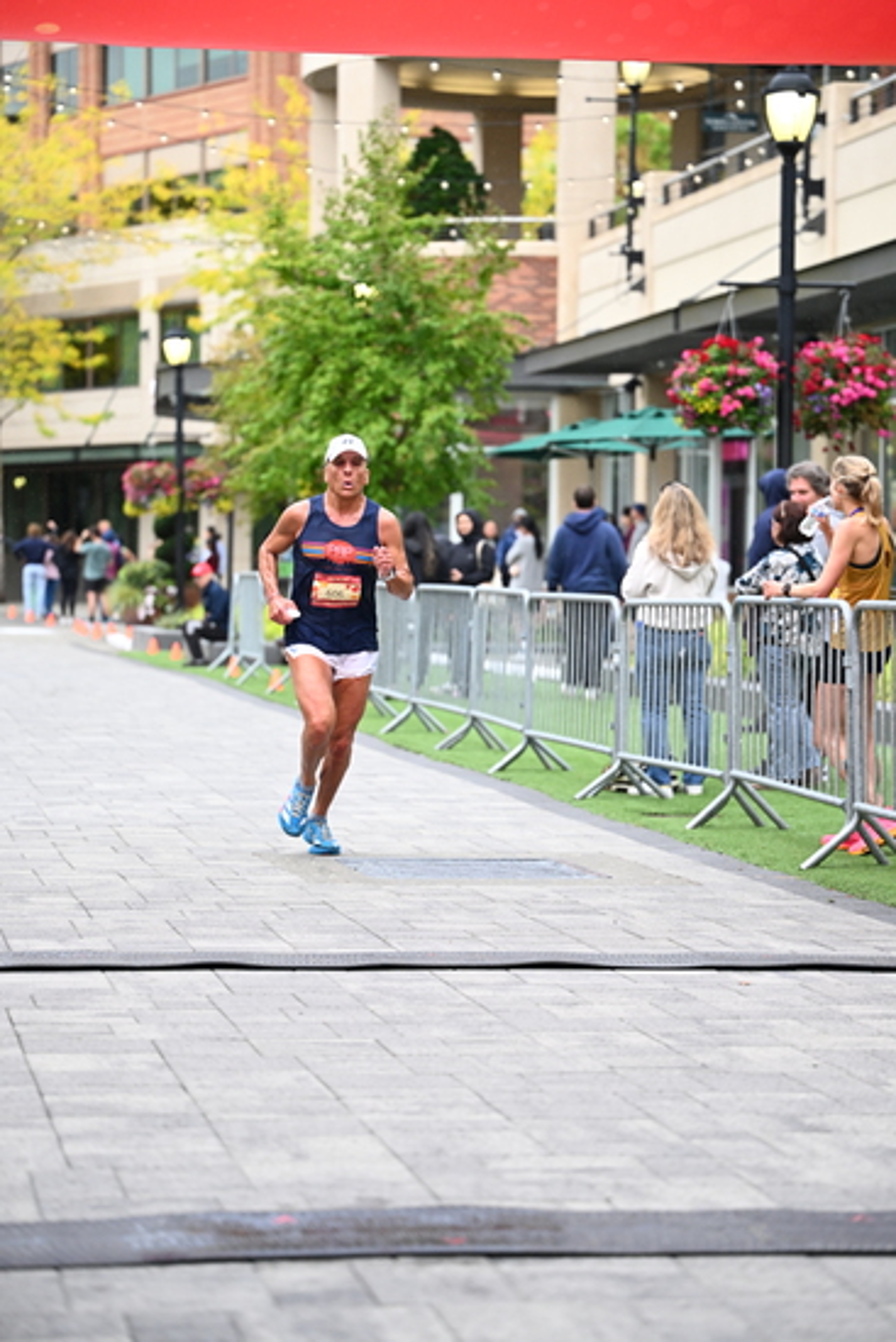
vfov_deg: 22.1
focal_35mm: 92
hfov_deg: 14.9
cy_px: 671
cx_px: 448
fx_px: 3432
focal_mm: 92
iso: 1250
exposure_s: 1/1600
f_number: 2.8
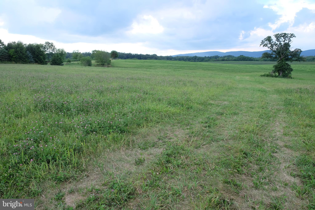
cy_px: 105
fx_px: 236
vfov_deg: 47.9
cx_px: 158
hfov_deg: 67.4
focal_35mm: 27
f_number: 5.6
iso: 400
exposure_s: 1/140
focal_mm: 18
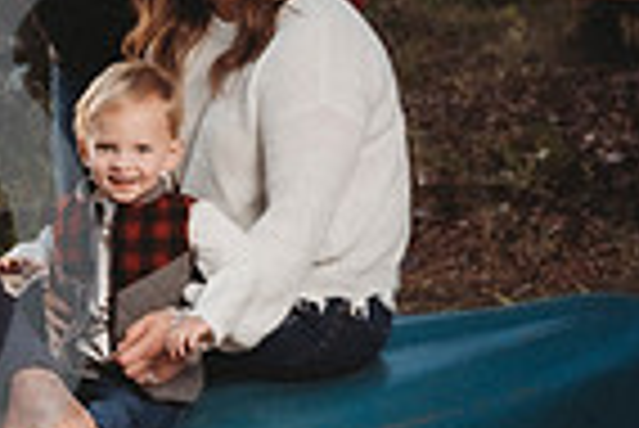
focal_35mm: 124
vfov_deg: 11.0
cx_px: -377
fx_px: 2203
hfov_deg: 15.0
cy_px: 88
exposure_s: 1/400
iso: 200
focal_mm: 29
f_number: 2.8
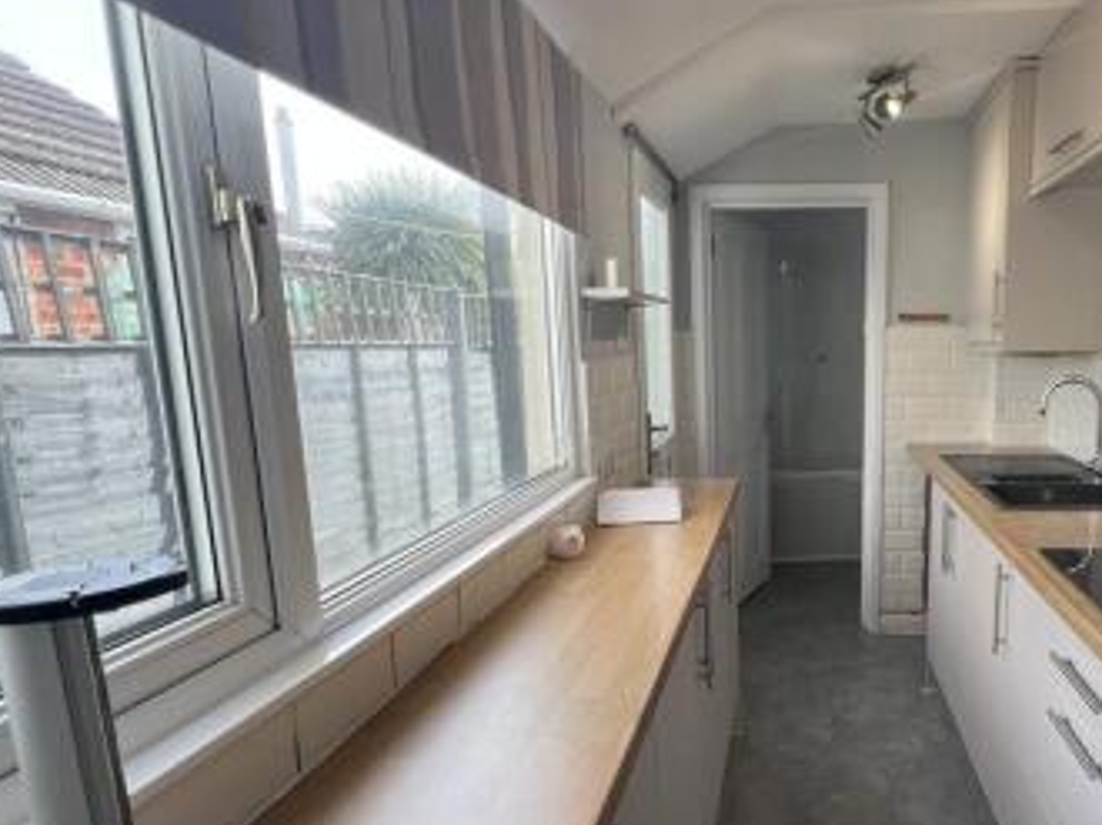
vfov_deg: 58.5
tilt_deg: -9.7
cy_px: 483
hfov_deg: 70.3
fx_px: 732
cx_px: 790
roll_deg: -0.2
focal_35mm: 23
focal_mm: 1.57
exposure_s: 1/106
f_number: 1.8
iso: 32
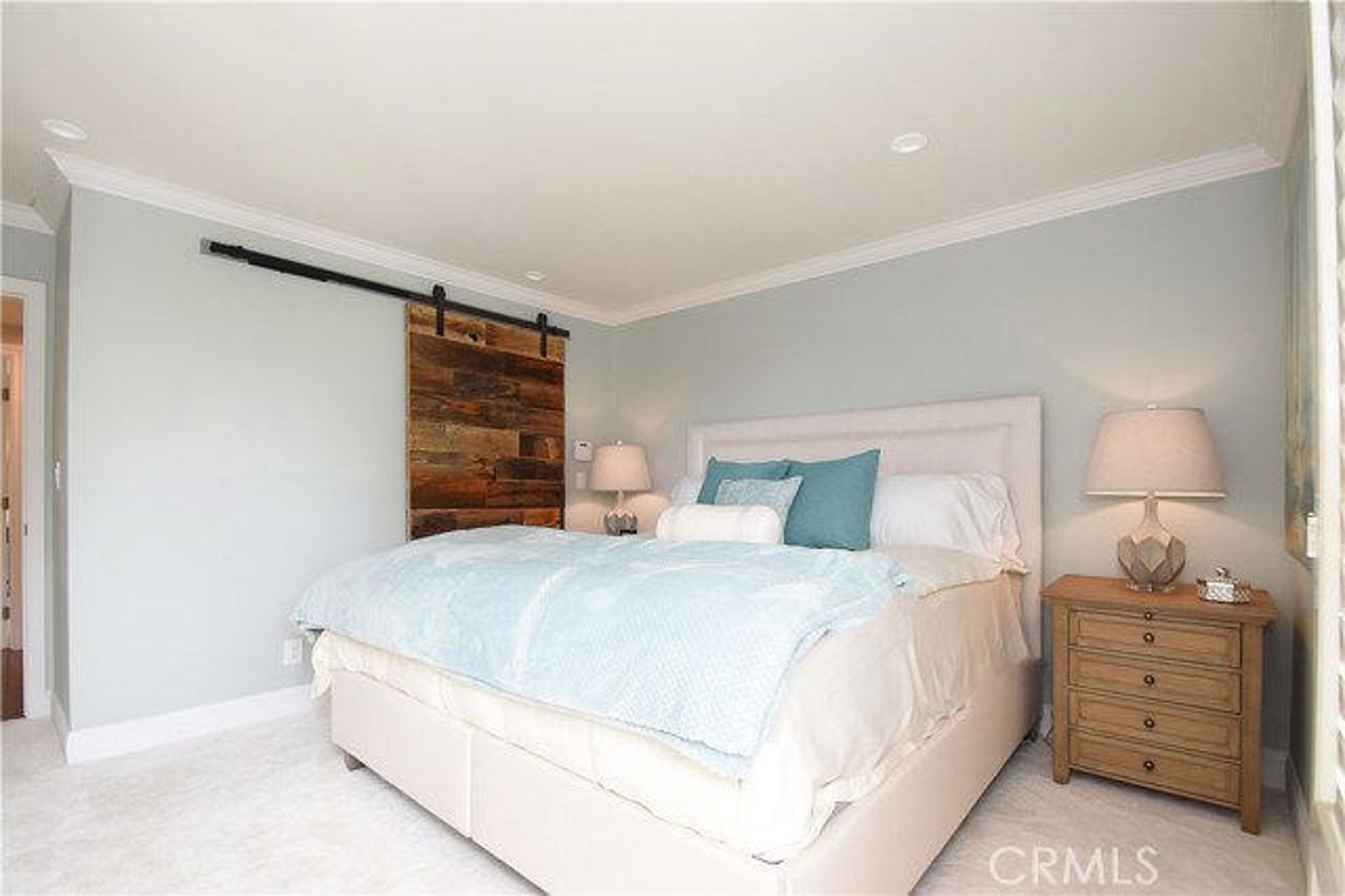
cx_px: 672
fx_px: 560
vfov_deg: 77.3
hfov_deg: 100.4
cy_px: 448
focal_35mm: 15
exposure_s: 1/100
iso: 640
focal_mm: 10
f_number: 5.6
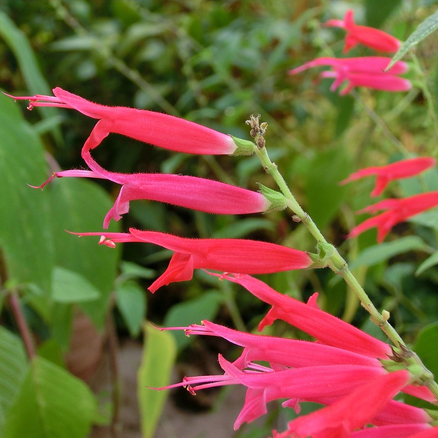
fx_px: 716
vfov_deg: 34.0
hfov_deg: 34.0
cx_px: 185
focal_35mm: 50
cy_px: 221
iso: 100
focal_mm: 7.38
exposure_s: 1/60
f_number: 4
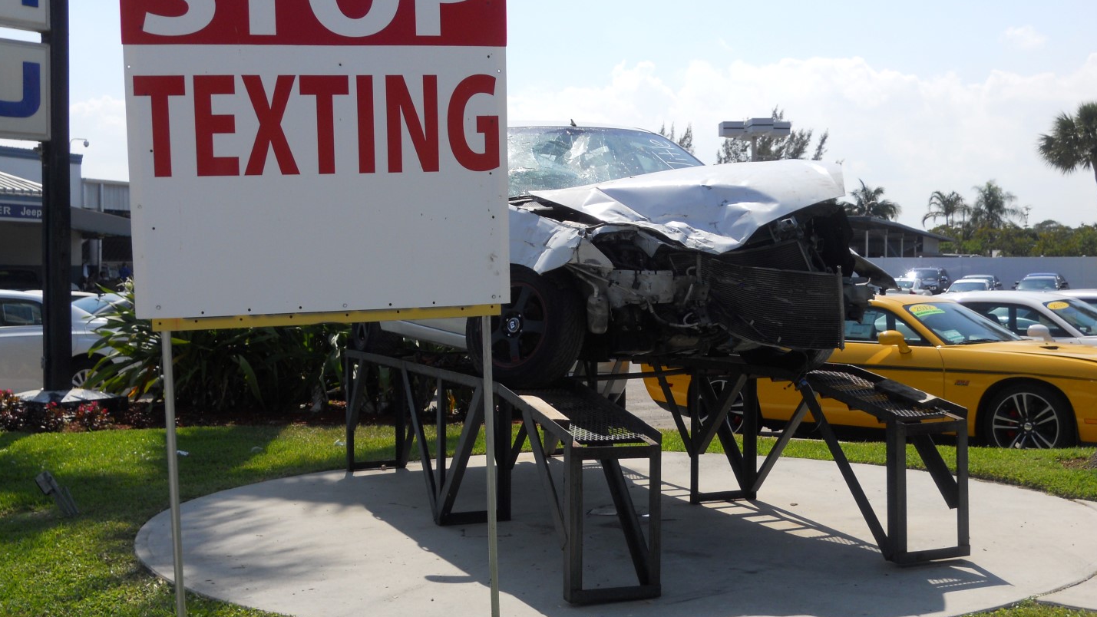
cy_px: 310
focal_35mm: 45
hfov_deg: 45.5
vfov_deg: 26.5
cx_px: 548
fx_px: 1309
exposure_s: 1/320
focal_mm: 7.3
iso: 80
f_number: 6.4
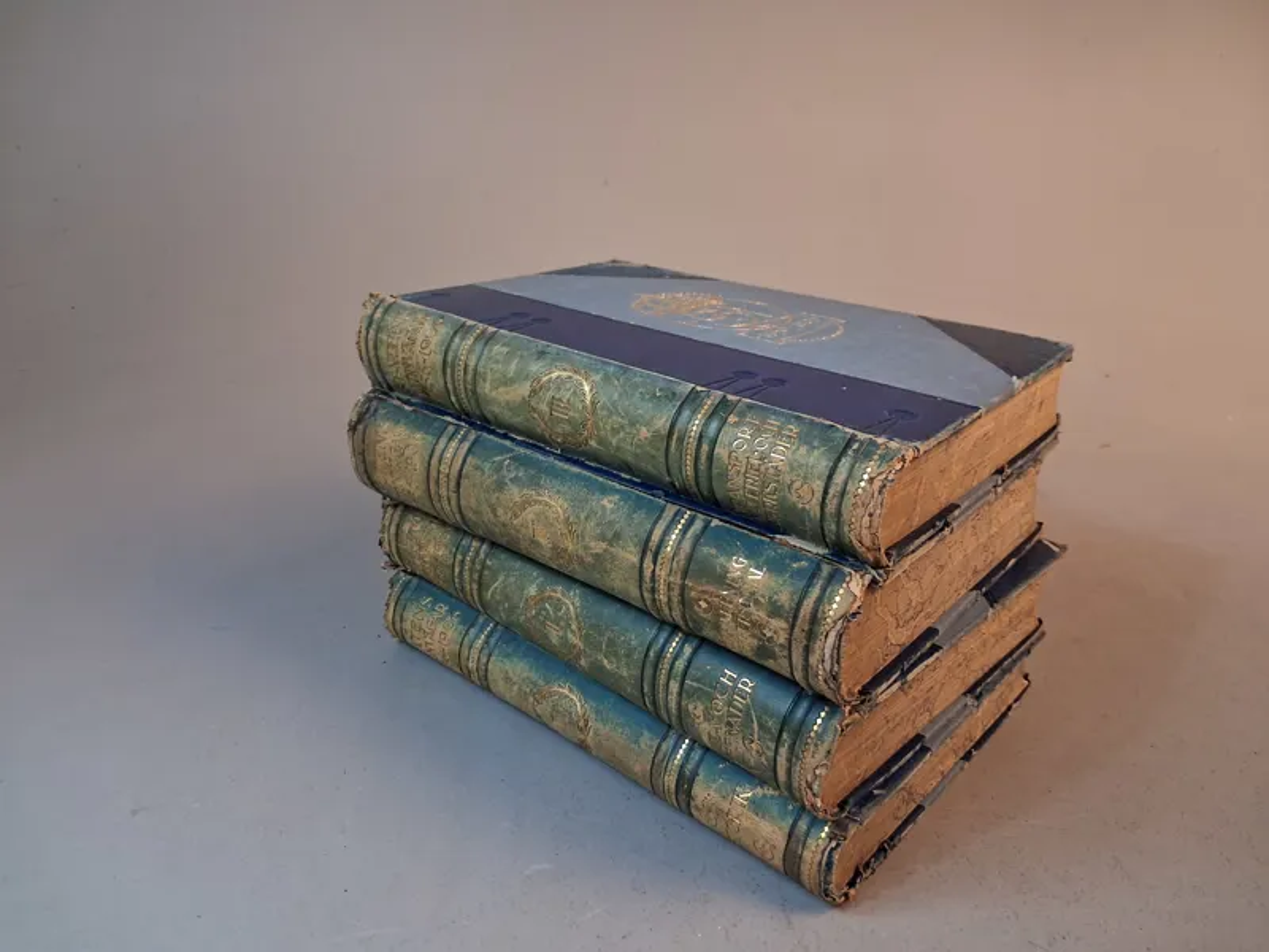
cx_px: 634
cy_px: 476
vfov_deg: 51.4
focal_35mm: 27
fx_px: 990
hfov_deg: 65.3
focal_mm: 4
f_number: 1.8
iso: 400
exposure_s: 1/50
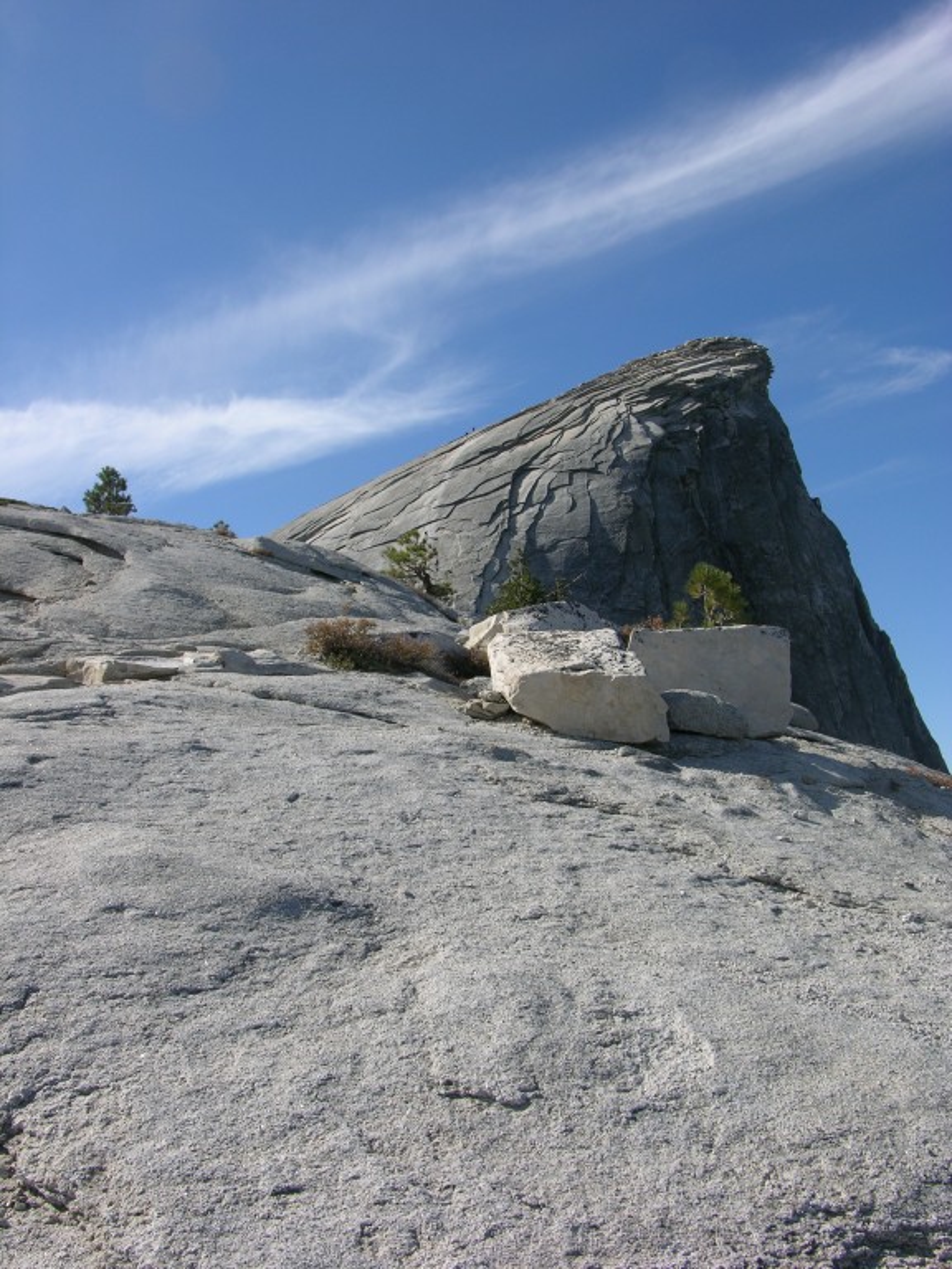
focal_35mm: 35
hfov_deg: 40.7
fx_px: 1283
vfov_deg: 52.6
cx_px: 476
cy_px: 634
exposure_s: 1/265
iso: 50
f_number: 6.3
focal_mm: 8.9
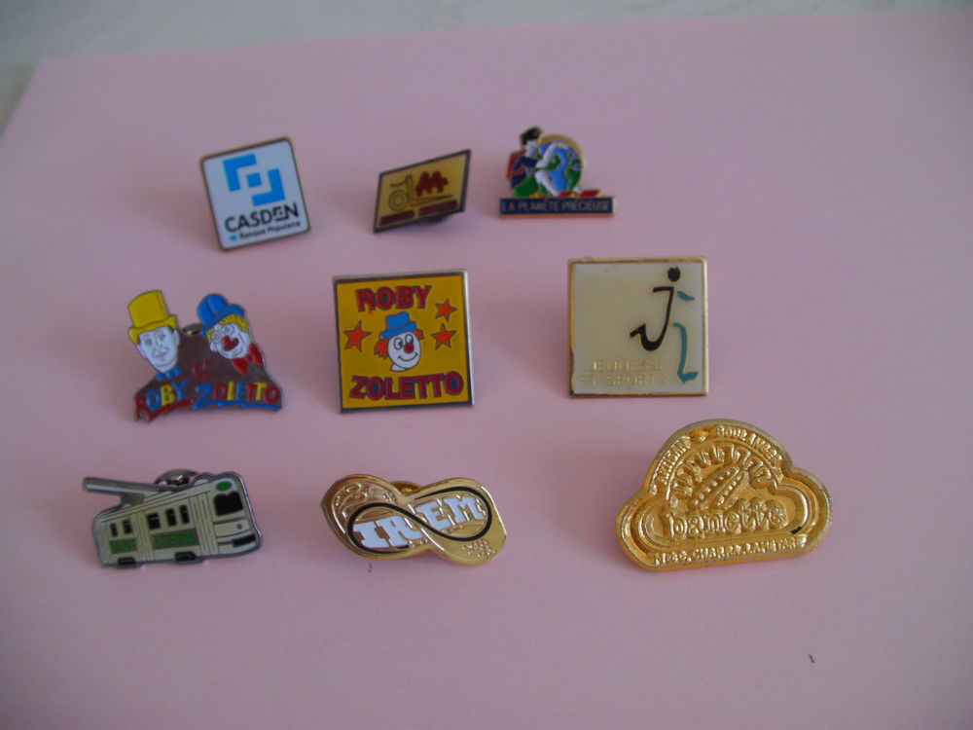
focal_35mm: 38
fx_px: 1068
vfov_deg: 37.7
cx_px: 486
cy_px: 365
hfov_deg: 49.0
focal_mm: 6.3
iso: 59
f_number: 3.5
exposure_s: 1/30
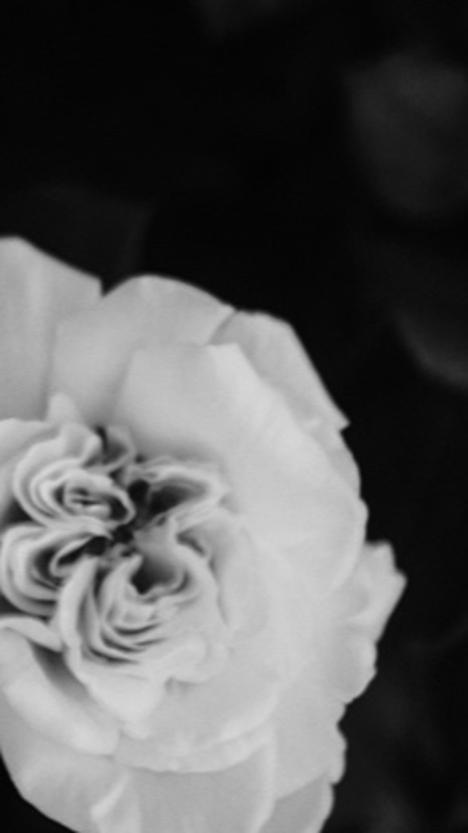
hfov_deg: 6.7
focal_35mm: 182
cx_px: 94
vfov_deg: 11.8
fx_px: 4019
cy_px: 575
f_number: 1.4
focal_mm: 23
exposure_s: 1/500
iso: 125
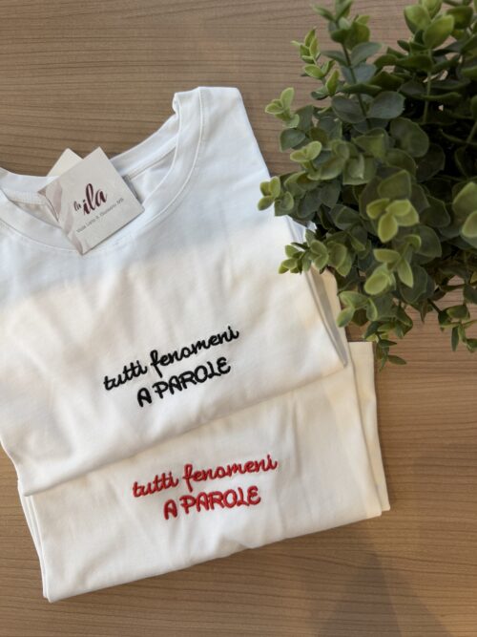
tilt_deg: -87.8
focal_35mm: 24
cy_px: 318
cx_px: 238
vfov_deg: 71.6
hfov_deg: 56.8
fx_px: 441
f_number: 1.78
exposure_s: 1/121
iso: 125
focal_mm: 6.76
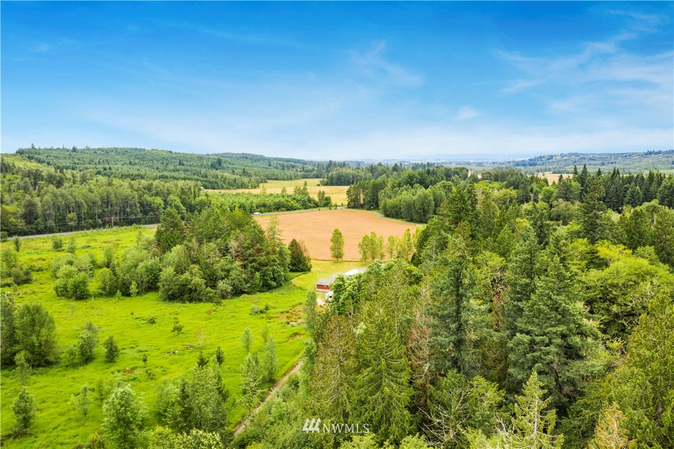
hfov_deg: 65.5
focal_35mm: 28
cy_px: 224
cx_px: 337
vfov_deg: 46.4
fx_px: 524
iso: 100
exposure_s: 1/200
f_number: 5.6
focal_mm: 10.26
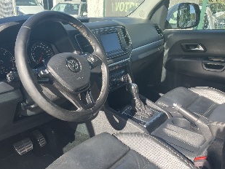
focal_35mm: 35
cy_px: 107
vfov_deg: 40.4
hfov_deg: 52.3
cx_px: 92
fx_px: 228
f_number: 1.6
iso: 32
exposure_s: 1/694
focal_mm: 4.2
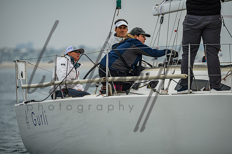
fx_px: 2724
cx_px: 116
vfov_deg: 3.3
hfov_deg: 4.9
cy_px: 77
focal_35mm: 423
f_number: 6.3
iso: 400
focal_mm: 400
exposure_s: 1/2000
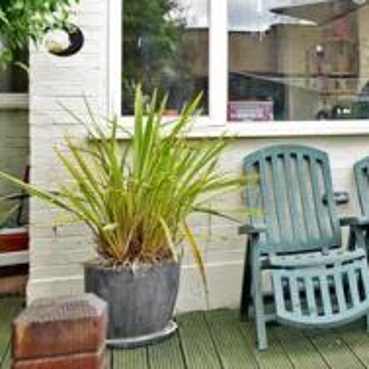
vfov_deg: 27.3
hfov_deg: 20.9
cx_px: 631
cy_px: 93
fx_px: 748
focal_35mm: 62
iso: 200
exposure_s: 1/80
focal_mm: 14
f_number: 8
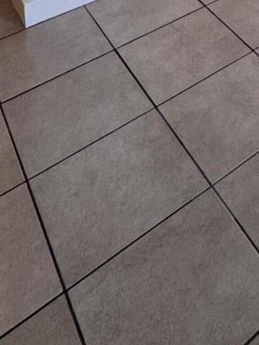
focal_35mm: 55
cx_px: 348
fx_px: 548
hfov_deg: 23.2
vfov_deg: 21.0
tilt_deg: -4.0
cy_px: -299
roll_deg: +1.1
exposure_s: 1/120
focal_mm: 2.22
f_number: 2.2
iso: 200
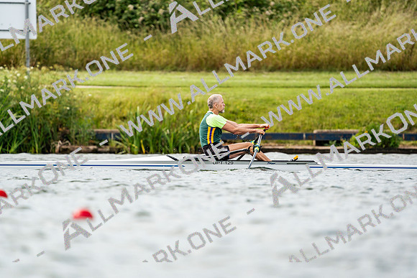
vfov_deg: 2.3
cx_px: 208
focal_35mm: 600
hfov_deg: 3.4
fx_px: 6951
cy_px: 139
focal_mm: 600
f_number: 6.3
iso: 500
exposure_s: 1/2000
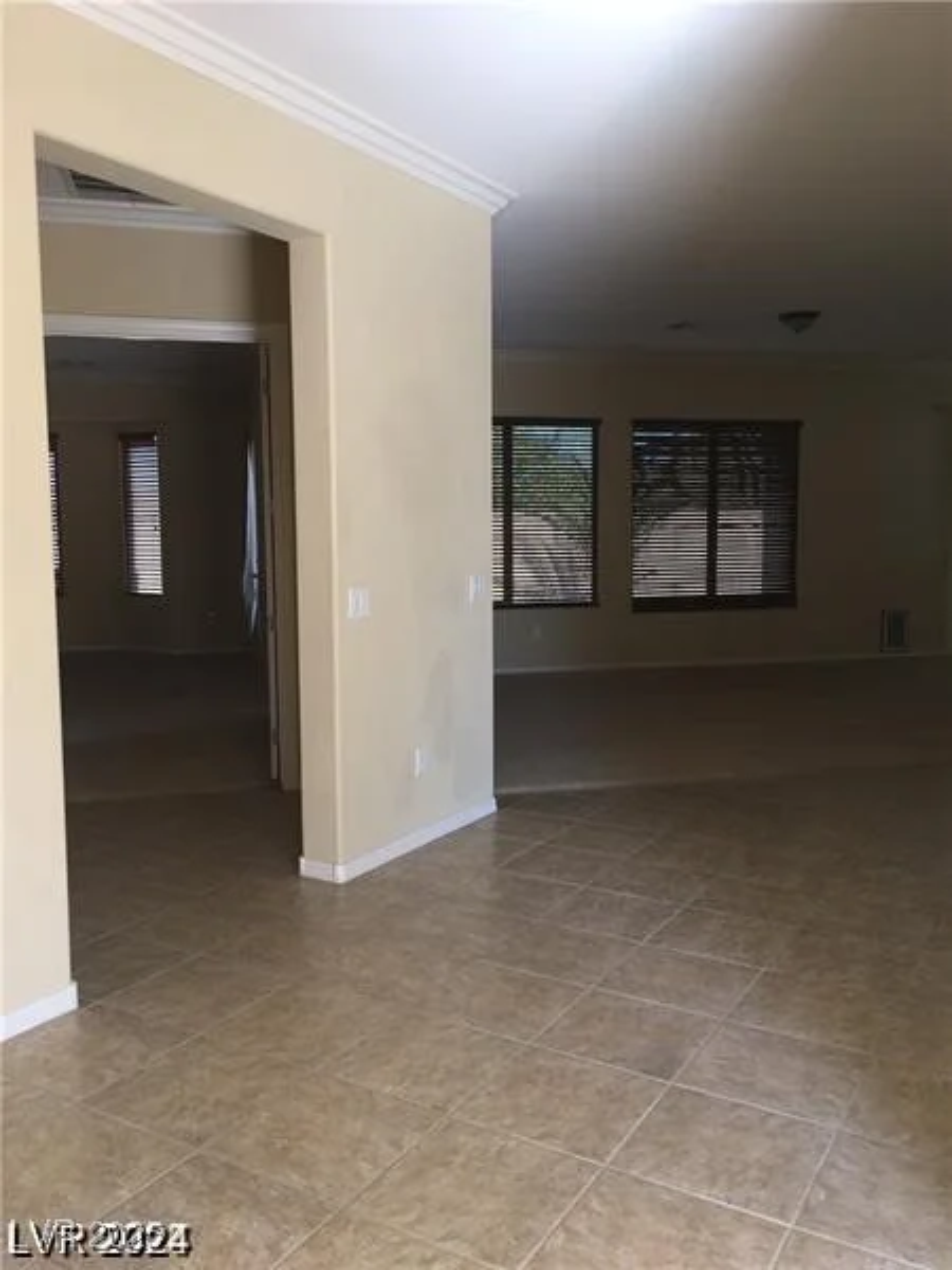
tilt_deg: -5.9
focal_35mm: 29
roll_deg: +1.2
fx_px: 1063
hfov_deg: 48.2
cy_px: 635
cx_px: 476
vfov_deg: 61.7
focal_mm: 4.15
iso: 25
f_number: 2.2
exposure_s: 1/30
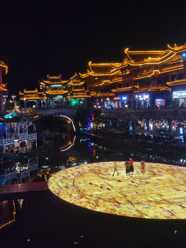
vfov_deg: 34.4
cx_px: 93
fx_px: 401
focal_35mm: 56
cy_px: 124
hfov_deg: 26.1
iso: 100
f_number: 1.6
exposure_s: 1/100
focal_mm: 5.56
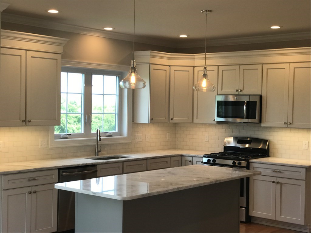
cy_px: 116
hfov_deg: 33.8
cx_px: 156
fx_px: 512
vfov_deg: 25.7
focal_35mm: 57
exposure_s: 1/60
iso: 40
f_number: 2.8
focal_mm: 6.6
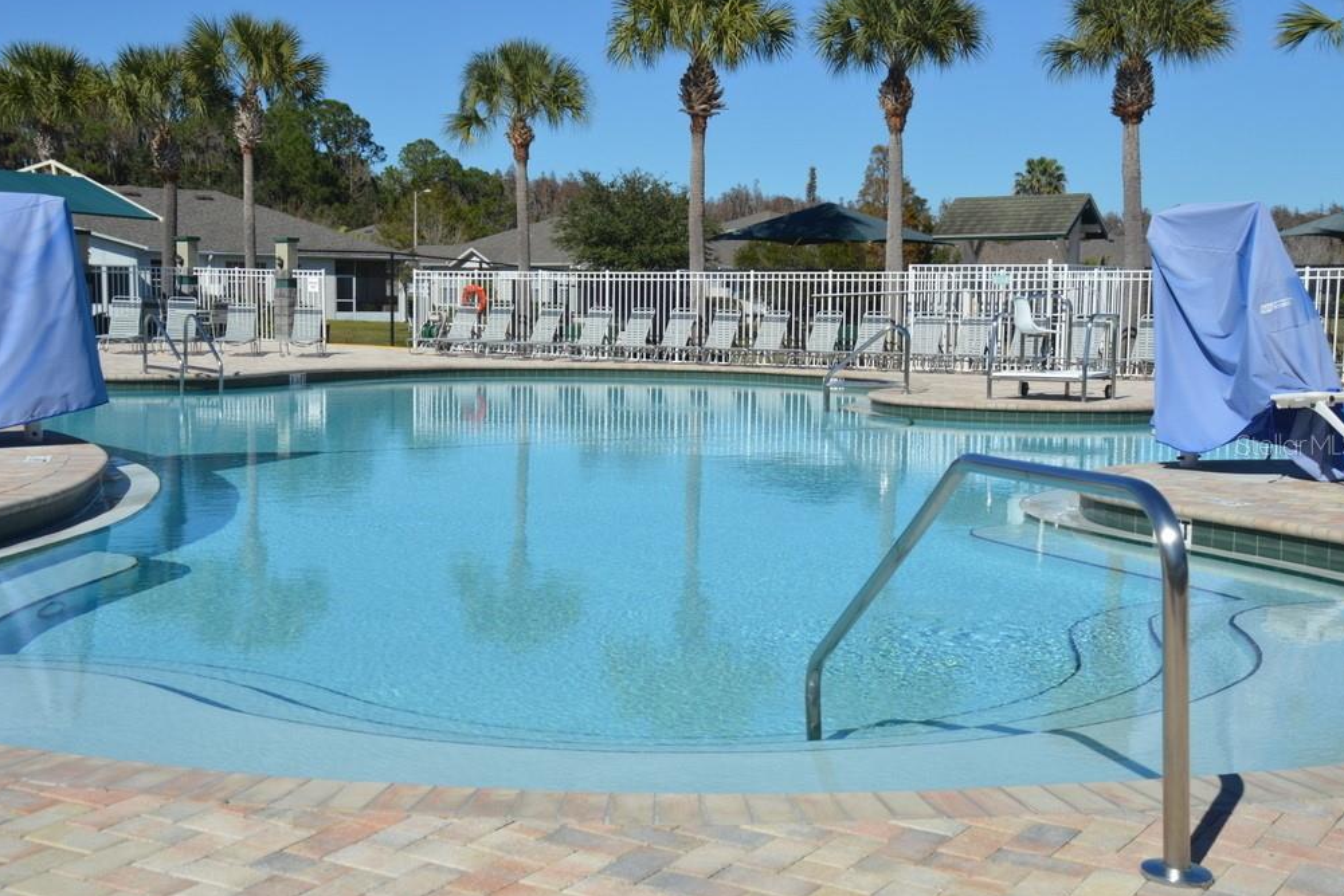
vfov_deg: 28.4
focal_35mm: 48
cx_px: 675
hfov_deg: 41.5
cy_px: 445
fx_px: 1774
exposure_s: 1/320
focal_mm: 31
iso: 100
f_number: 9
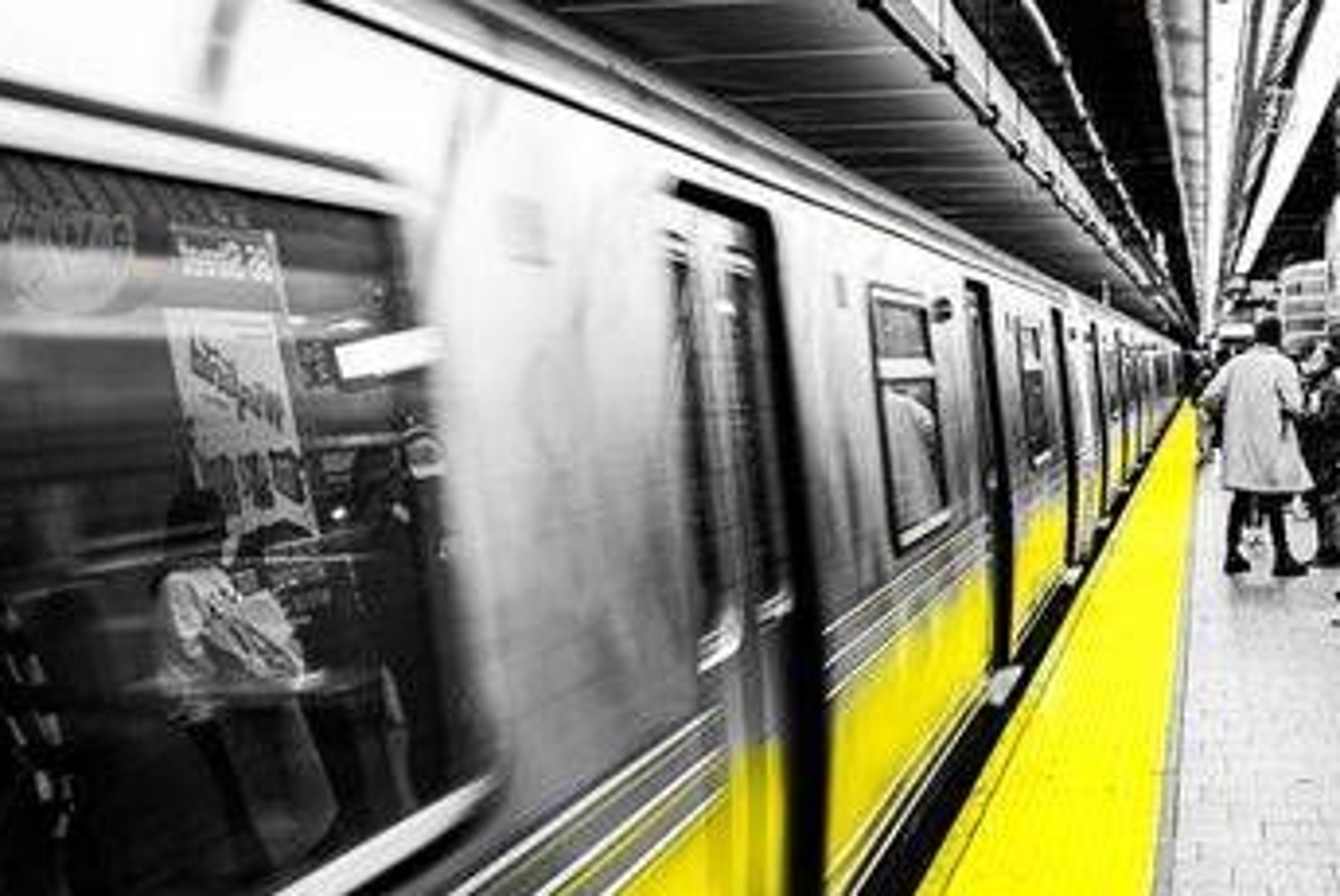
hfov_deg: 32.8
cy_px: 557
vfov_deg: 22.3
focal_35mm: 61
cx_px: 775
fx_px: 2272
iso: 320
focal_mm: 35
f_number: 1.8
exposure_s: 1/40
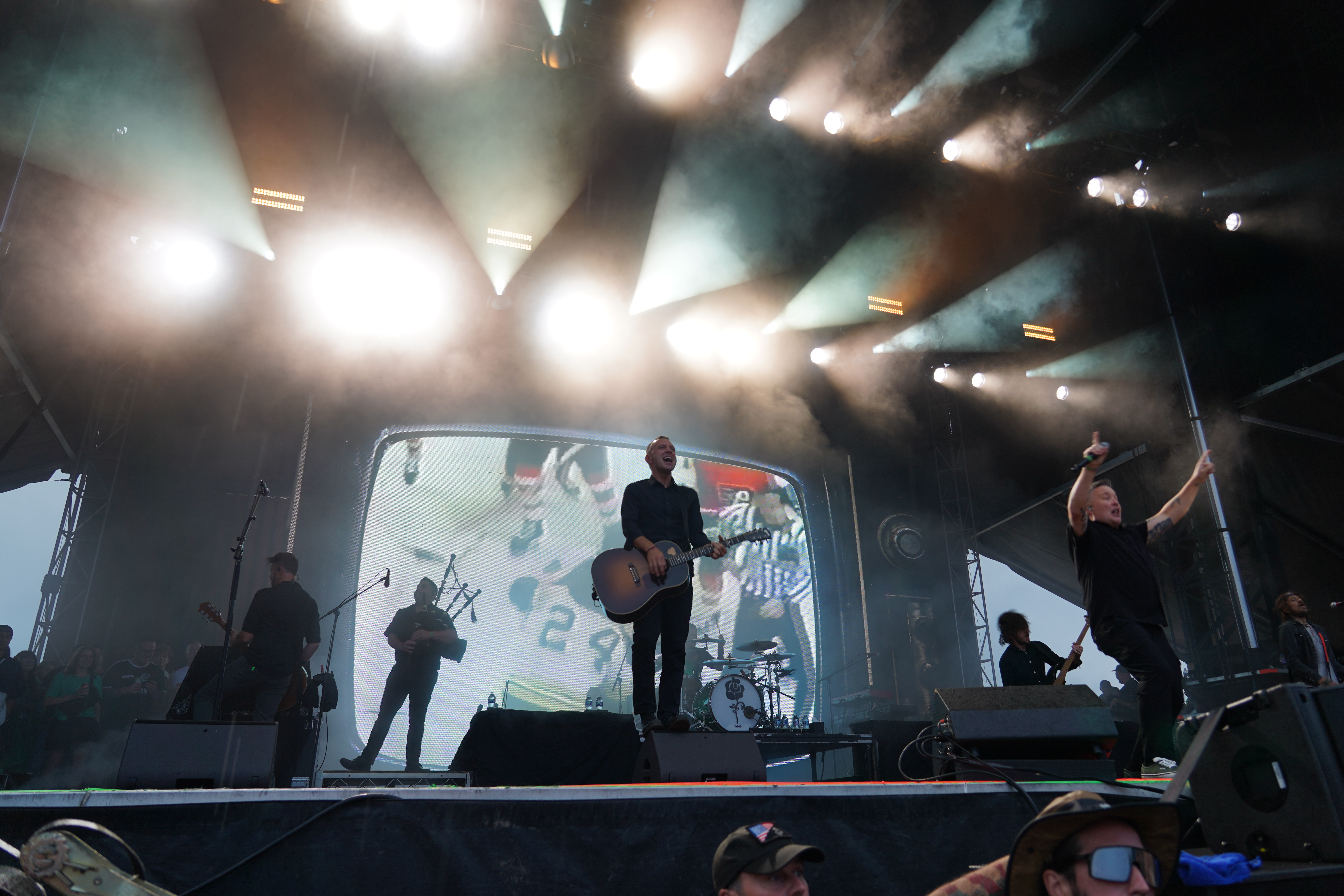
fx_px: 896
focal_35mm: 24
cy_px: 448
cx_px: 672
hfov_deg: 73.7
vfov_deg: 53.1
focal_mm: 24
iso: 125
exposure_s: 1/60
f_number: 4
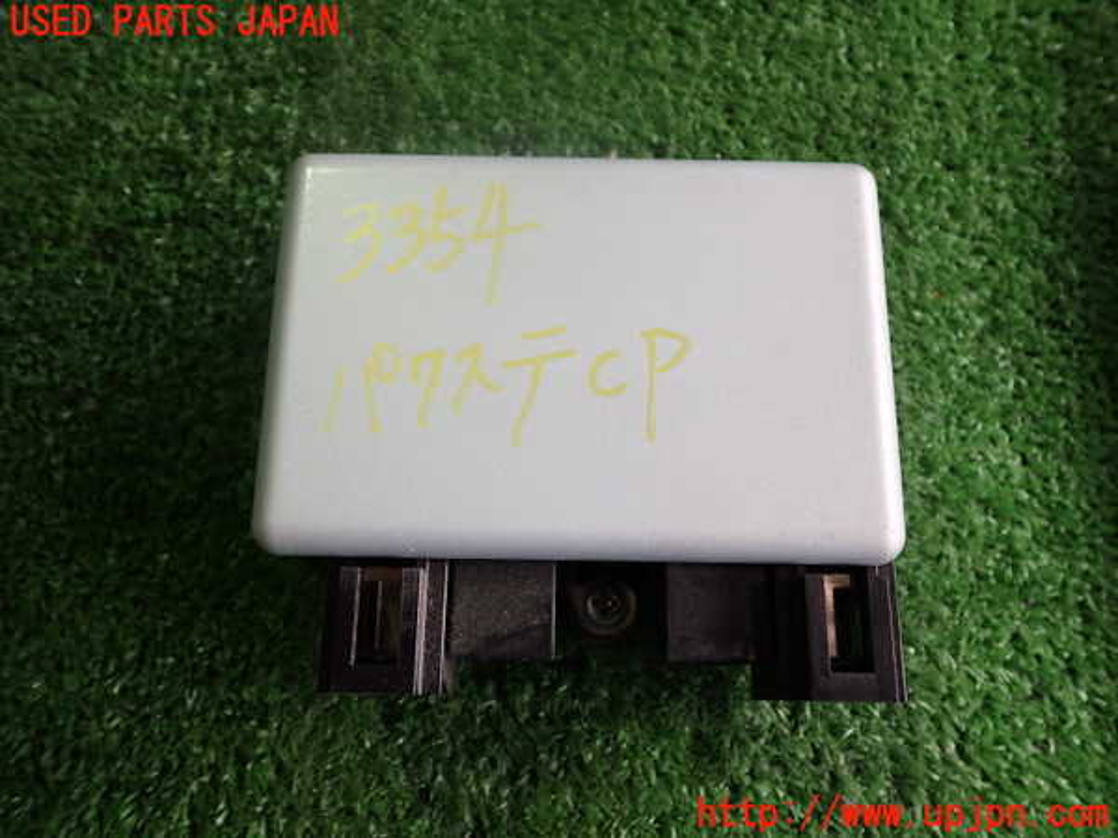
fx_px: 969
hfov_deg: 60.0
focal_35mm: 30
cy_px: 419
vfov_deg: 46.8
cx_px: 559
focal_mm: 5.4
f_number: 2.3
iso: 200
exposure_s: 1/100
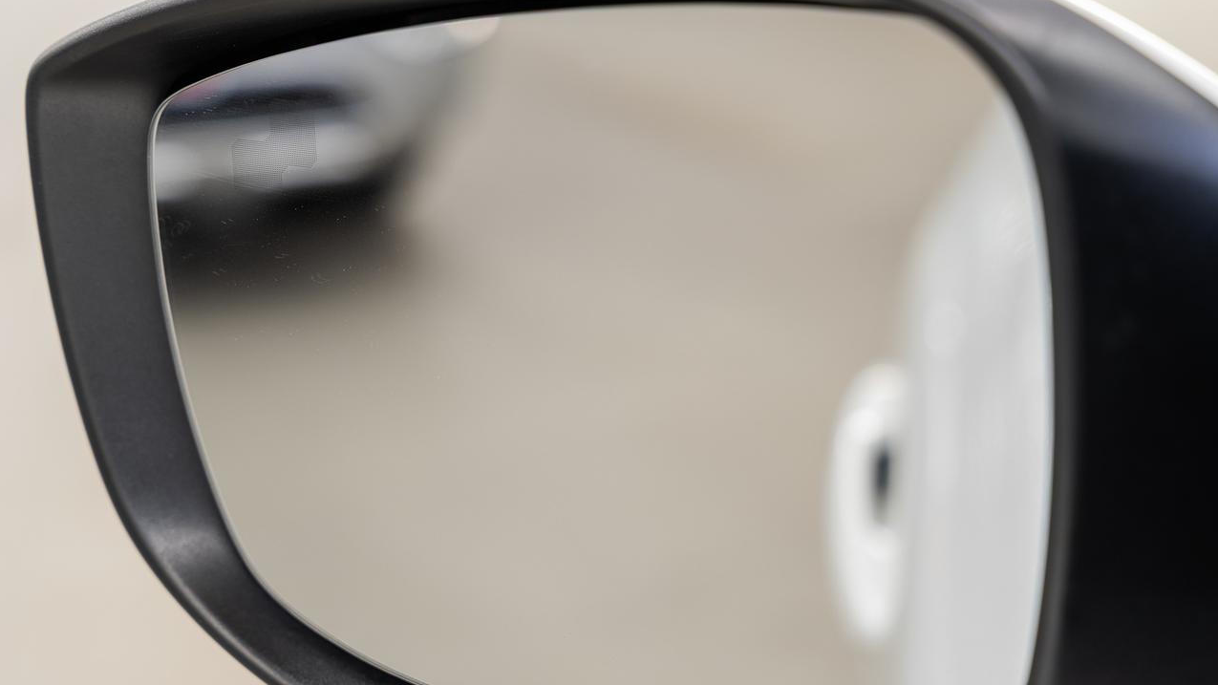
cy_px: 333
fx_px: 2551
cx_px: 609
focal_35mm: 79
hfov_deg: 26.9
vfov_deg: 15.3
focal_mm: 66.8
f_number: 5.6
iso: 100
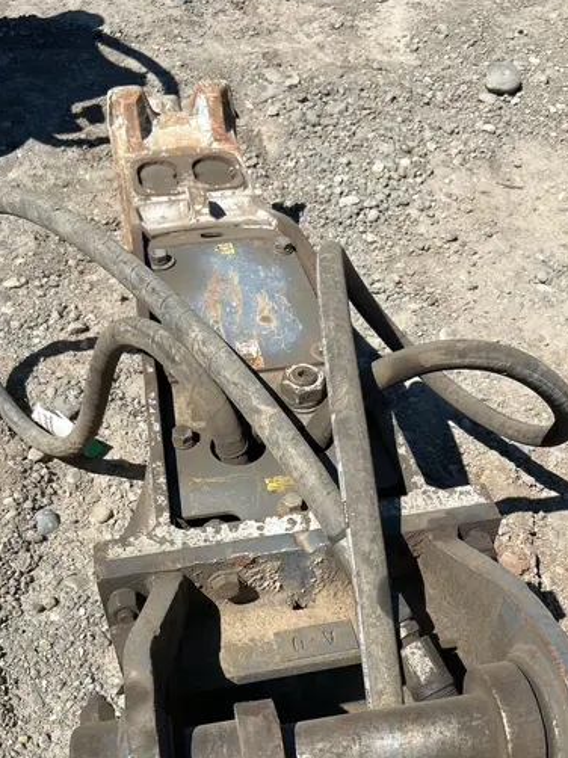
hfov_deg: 37.7
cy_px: 541
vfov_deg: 47.7
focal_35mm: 38
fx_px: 832
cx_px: 290
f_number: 1.5
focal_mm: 5.7
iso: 50
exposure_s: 1/3571
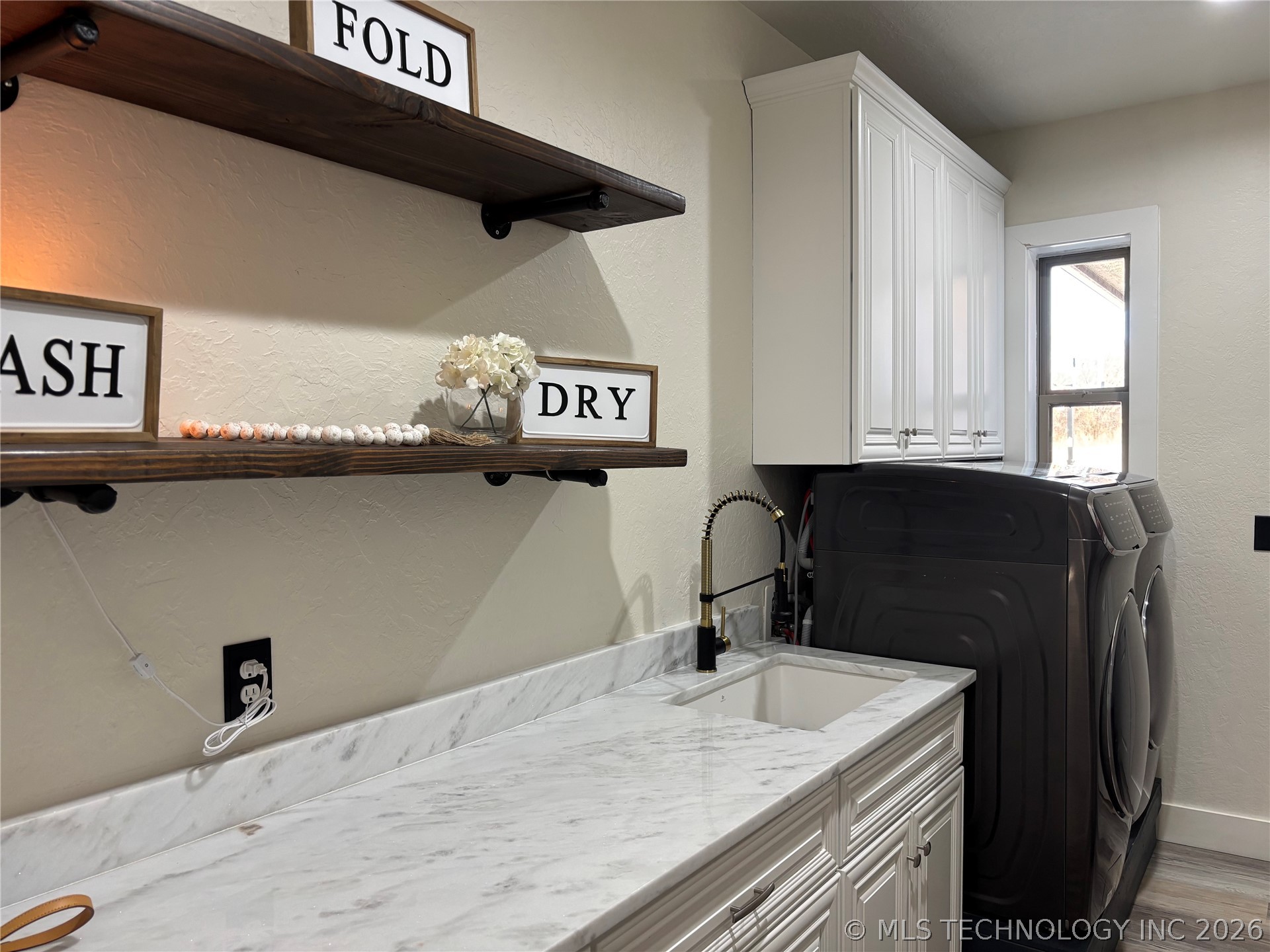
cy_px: 476
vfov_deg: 53.1
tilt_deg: -1.9
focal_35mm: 26
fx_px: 954
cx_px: 635
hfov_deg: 67.3
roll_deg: +0.2
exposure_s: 1/60
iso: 125
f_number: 1.6
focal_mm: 5.96
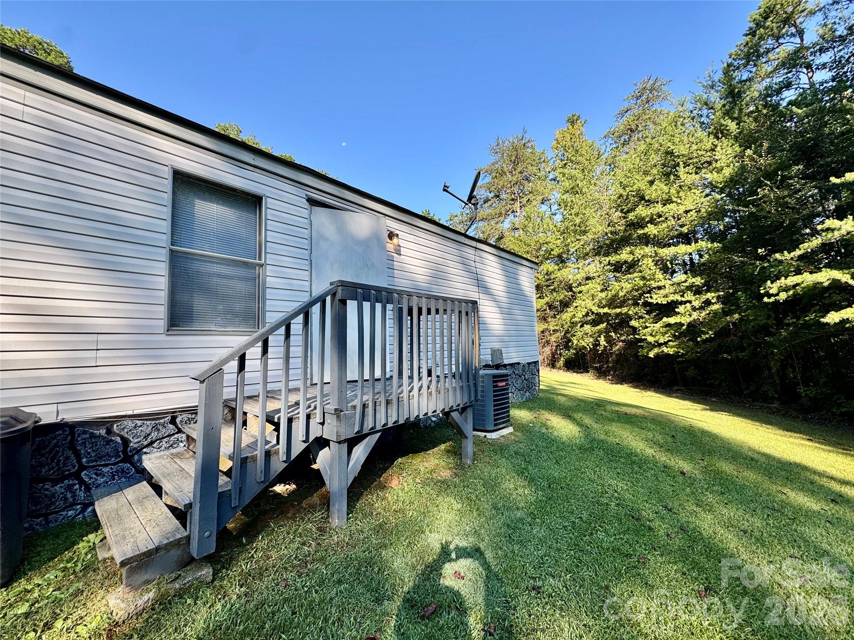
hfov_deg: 102.1
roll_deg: +1.0
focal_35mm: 14
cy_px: 320
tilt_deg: +4.9
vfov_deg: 85.7
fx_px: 345
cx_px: 427
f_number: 2.2
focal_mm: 2.22
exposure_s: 1/401
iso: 40
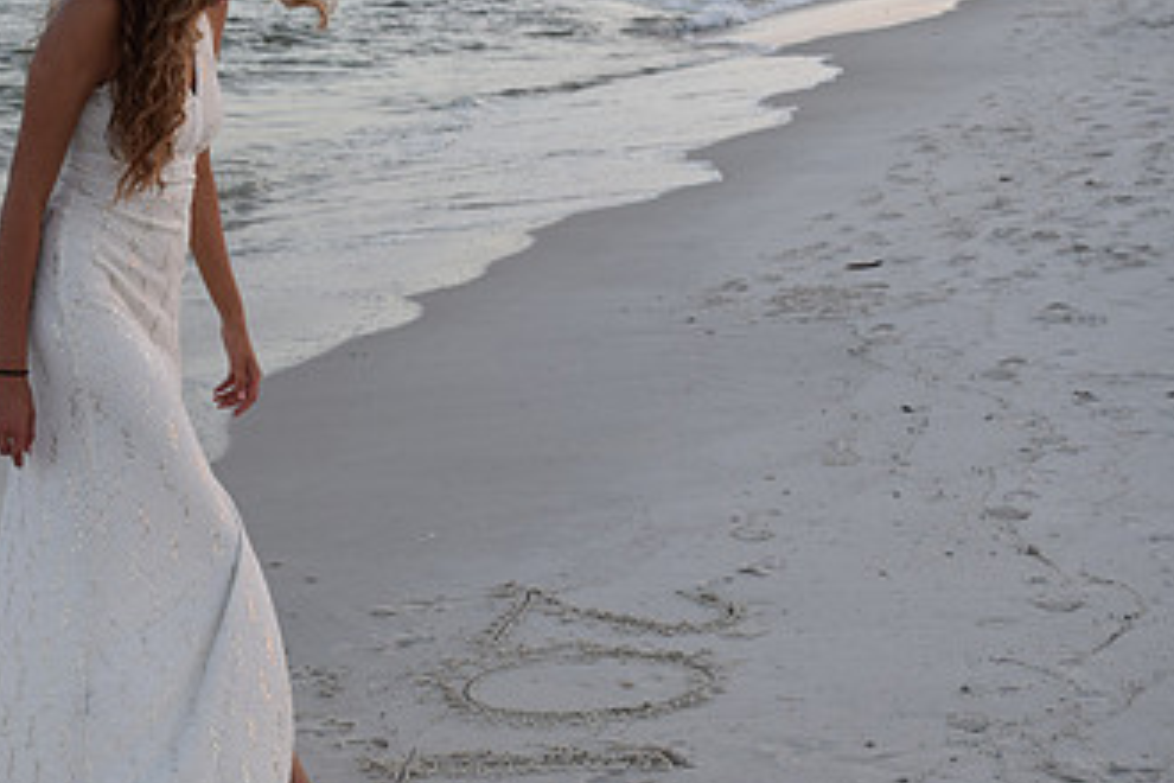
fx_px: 1891
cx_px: 213
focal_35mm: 58
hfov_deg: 33.4
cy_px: 415
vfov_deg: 23.4
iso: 400
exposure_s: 1/100
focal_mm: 22
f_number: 5
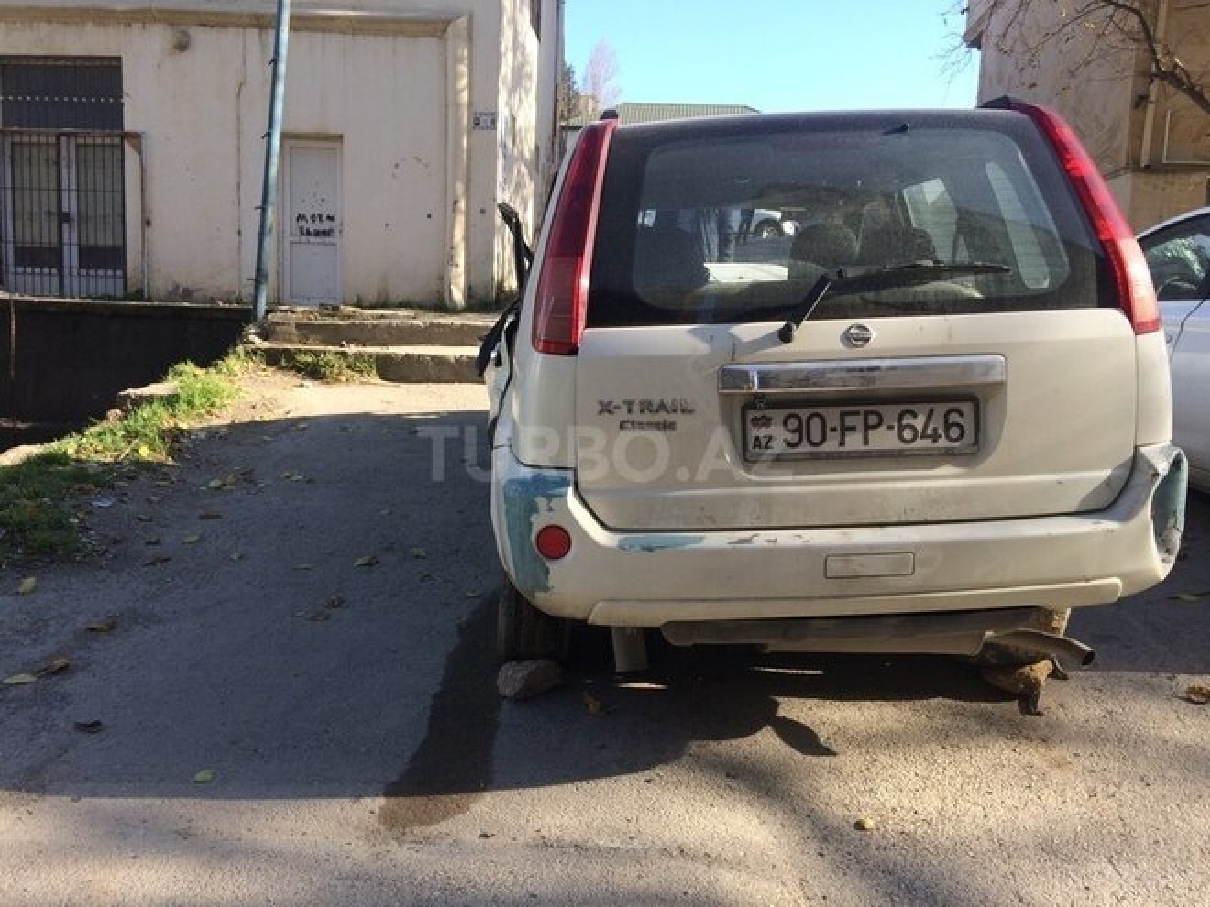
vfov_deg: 48.2
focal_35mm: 29
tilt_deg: -6.7
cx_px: 605
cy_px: 454
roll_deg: -0.6
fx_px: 1014
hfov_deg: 61.7
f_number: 2.2
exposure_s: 1/554
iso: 32
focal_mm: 4.15
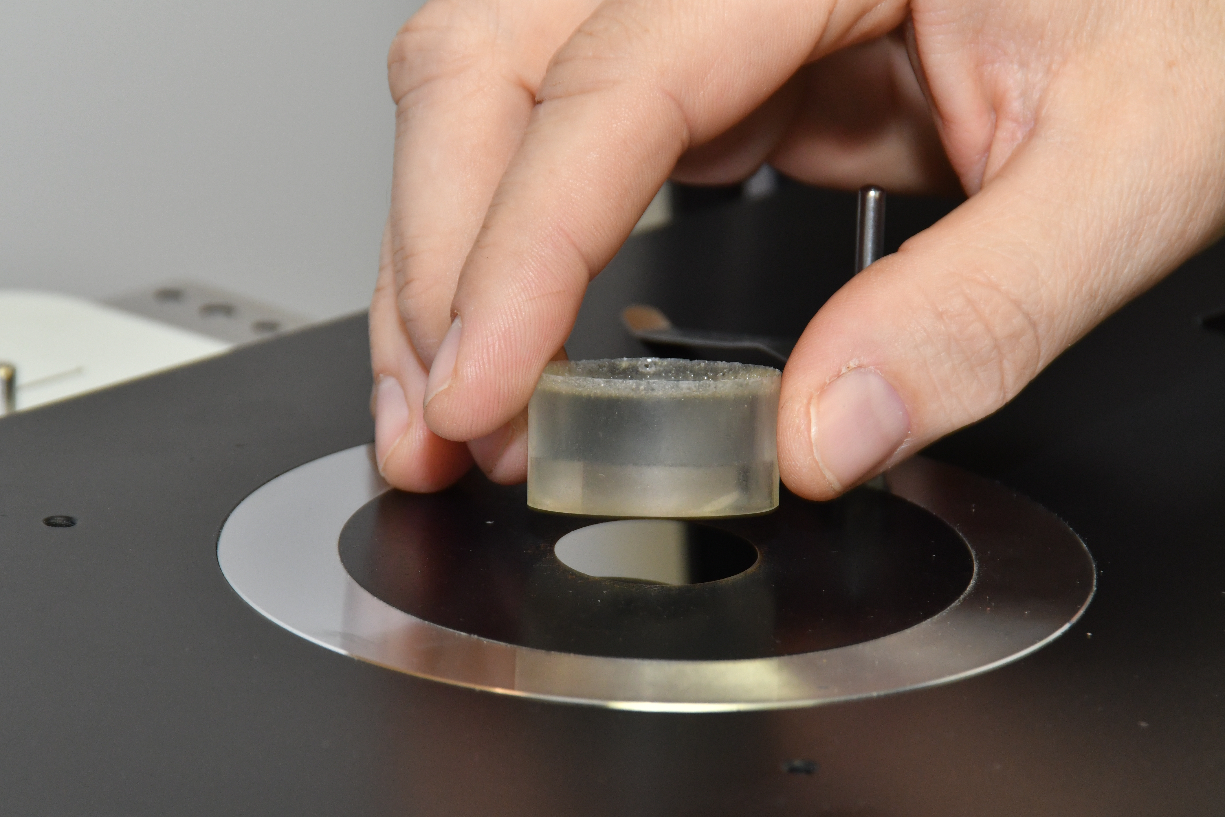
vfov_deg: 4.6
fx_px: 10208
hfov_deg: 6.9
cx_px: 612
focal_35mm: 300
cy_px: 408
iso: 1000
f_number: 13
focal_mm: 200
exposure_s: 1/60
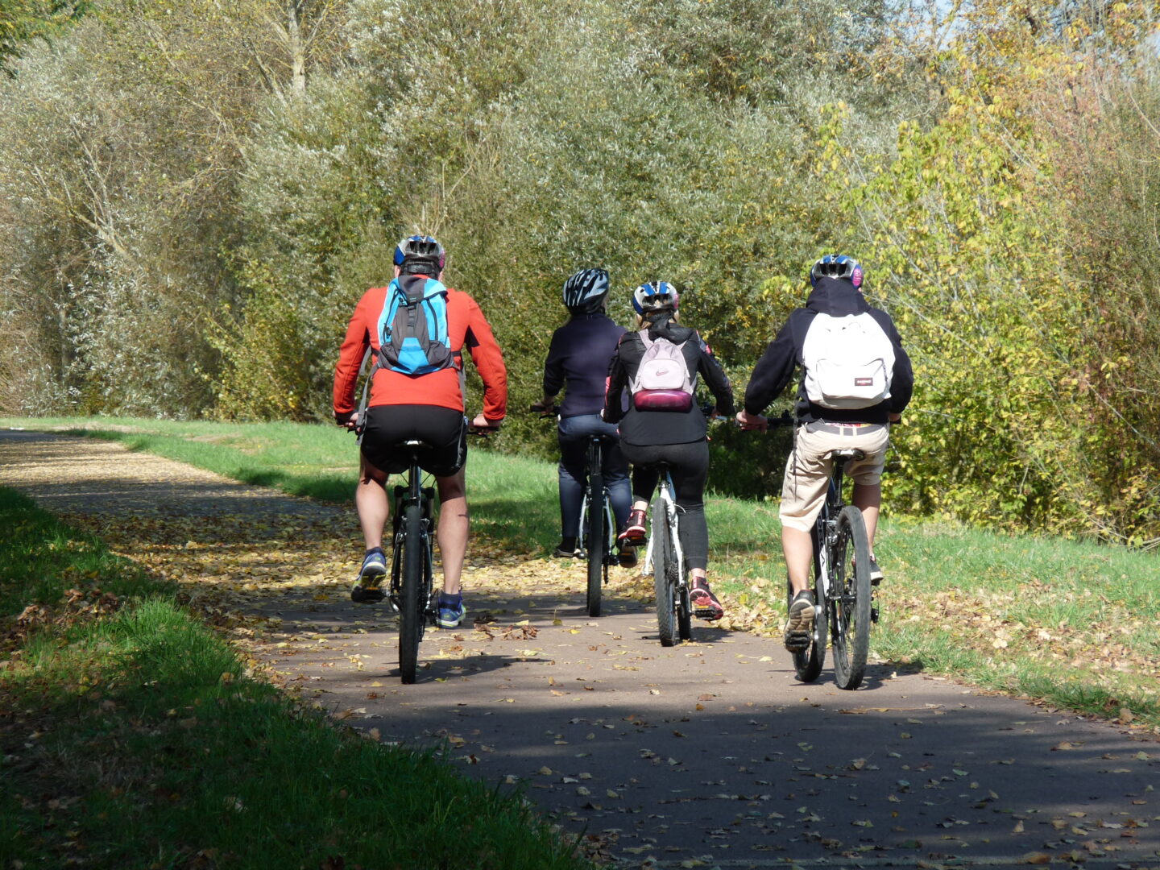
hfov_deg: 6.4
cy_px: 435
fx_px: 10388
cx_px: 580
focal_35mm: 310
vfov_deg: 4.8
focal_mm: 55.1
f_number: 5.6
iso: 100
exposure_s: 1/320
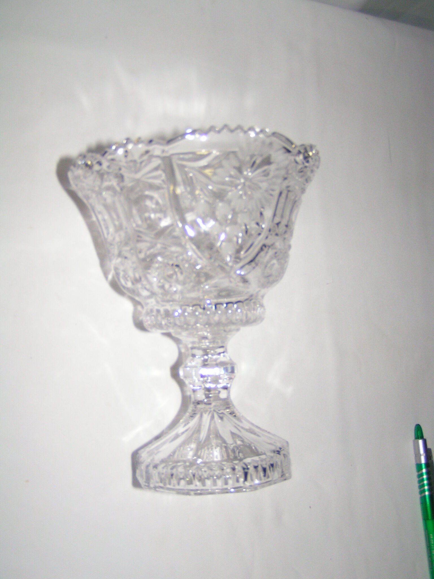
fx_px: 635
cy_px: 290
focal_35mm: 38
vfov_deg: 49.0
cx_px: 217
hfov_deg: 37.7
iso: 200
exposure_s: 1/40
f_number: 2.8
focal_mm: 5.8
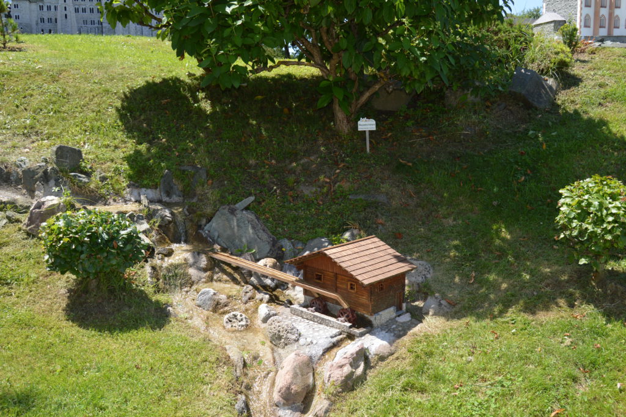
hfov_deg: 62.0
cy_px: 208
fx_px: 521
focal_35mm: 30
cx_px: 313
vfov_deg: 43.5
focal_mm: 20
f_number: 6.3
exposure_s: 1/200
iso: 100
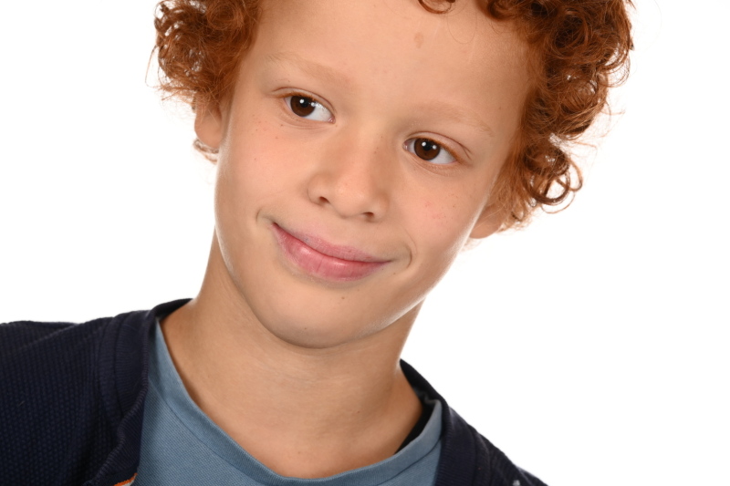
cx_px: 365
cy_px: 243
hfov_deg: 17.1
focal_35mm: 120
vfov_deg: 11.4
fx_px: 2433
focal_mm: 120
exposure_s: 1/125
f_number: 10
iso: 400
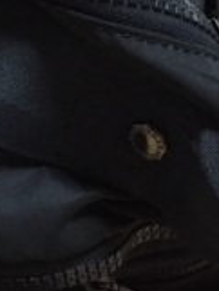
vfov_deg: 13.3
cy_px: -74
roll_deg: -23.5
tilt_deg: -41.6
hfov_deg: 10.1
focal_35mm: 144
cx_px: -49
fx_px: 1213
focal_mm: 4.15
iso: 160
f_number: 2.2
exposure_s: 1/30
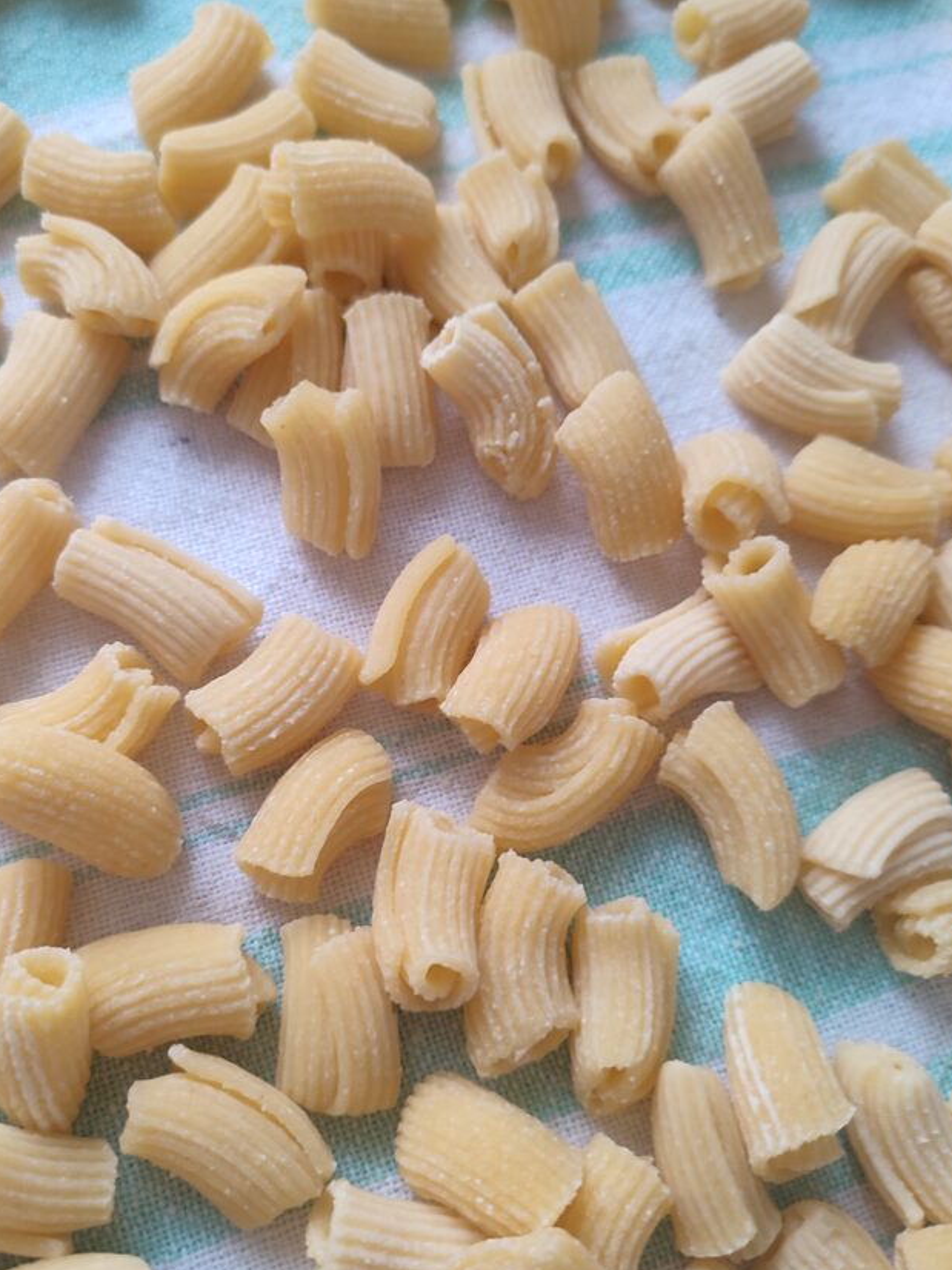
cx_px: 458
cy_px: 613
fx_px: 1137
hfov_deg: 45.4
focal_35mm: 31
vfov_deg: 58.4
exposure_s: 1/33
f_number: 1.9
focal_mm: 6.04
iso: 804
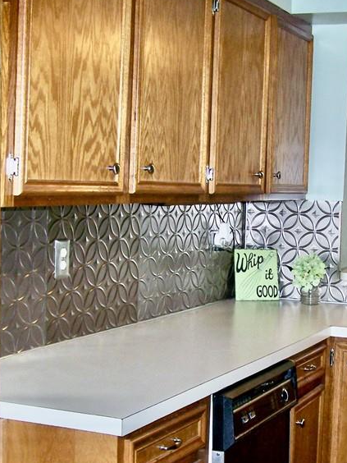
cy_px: 304
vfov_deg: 28.0
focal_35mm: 69
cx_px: 238
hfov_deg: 21.2
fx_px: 922
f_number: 2.8
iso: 80
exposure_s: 1/60
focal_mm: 6.3
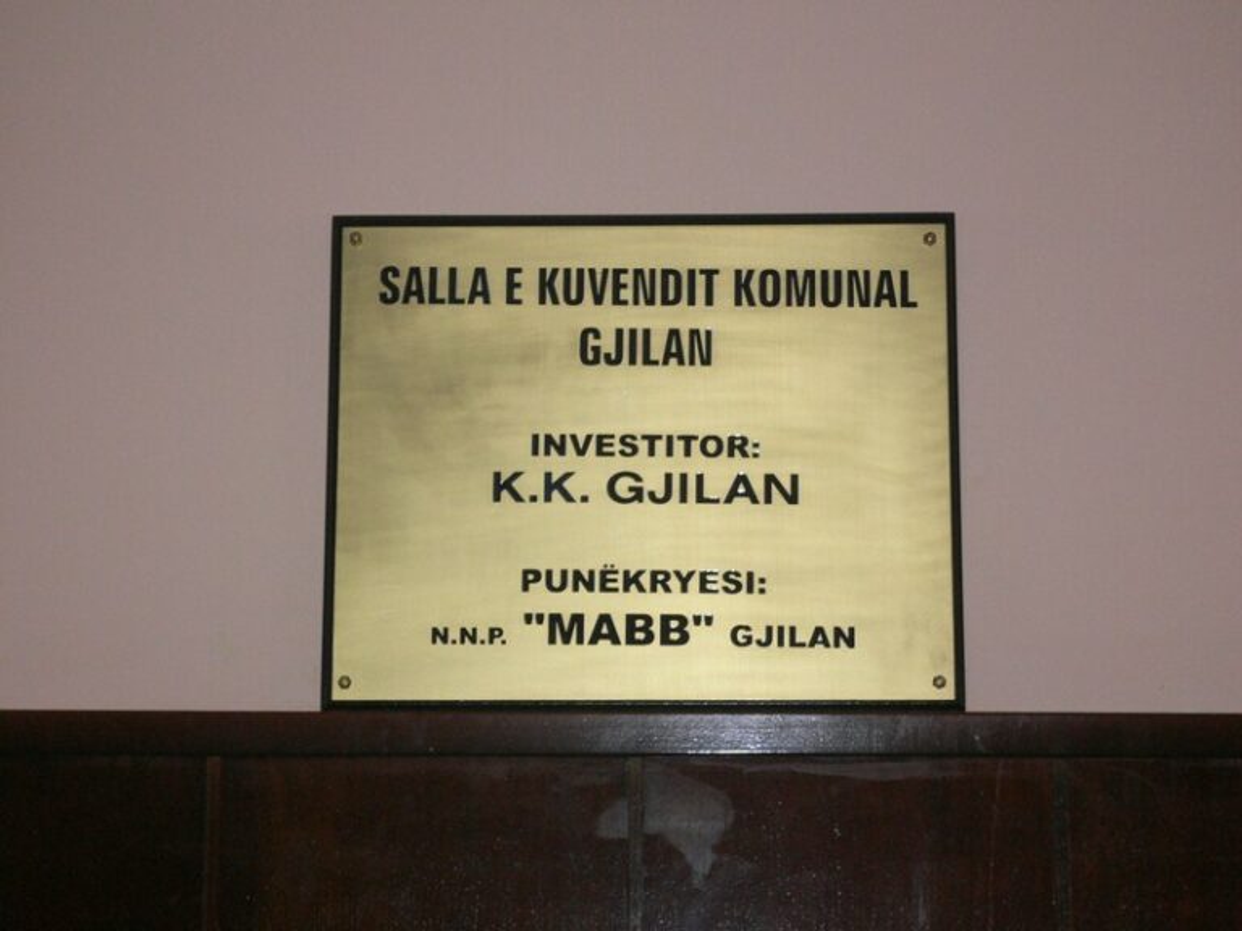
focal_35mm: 89
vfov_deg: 16.6
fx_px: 3193
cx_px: 621
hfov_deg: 22.0
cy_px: 466
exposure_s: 1/60
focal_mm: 14.8
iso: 200
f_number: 4.7
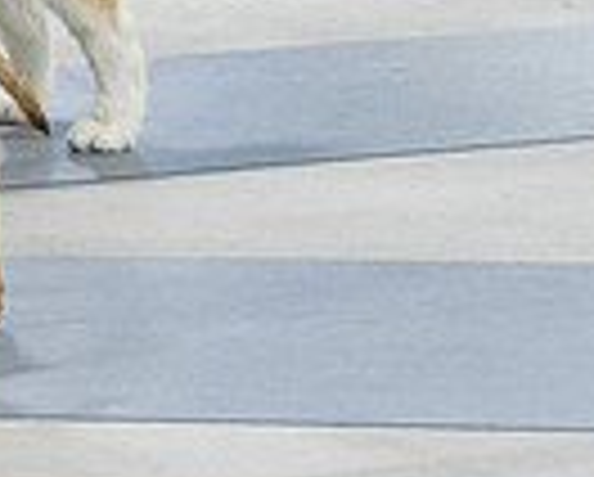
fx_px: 5898
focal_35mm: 335
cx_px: -592
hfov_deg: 5.6
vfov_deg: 4.6
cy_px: -378
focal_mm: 70
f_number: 3.2
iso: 6400
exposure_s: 1/320
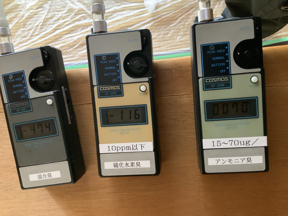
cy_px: 108
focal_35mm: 29
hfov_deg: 61.7
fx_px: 241
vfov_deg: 48.2
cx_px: 144
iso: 320
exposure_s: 1/31
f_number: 1.8
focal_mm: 3
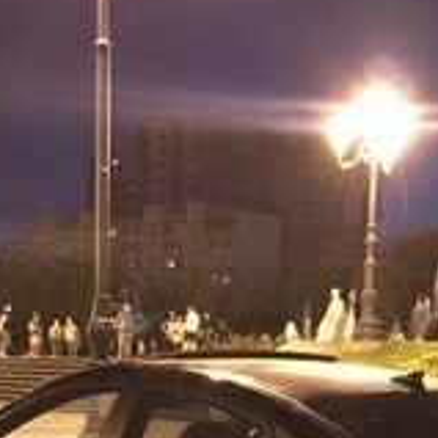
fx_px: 1102
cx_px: 303
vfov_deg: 20.2
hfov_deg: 22.4
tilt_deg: -9.2
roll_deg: -1.5
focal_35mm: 77
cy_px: 598
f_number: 1.8
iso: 100
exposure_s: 1/4
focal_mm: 3.99
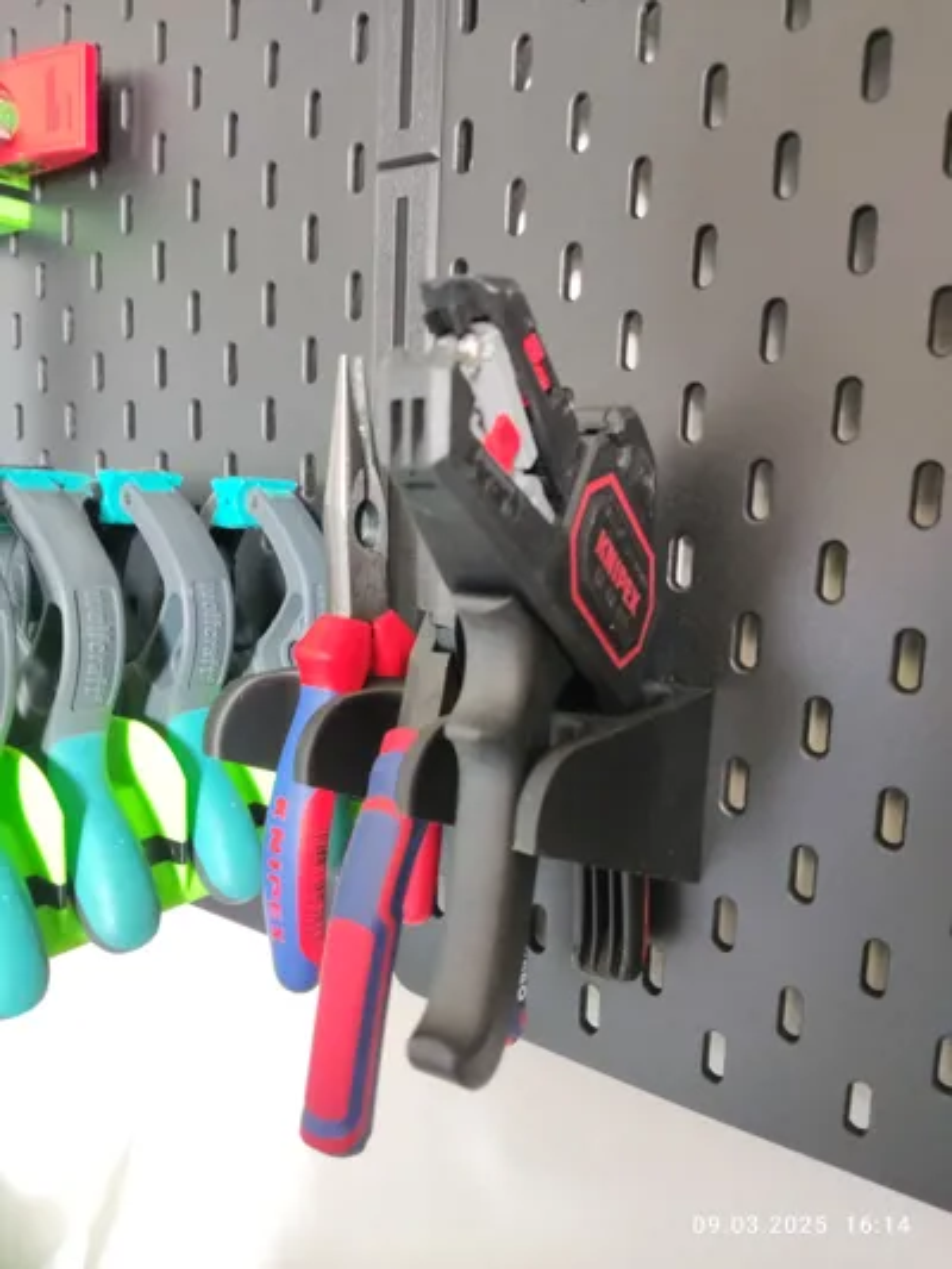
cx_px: 476
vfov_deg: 69.4
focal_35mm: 25
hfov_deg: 54.9
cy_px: 634
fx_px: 916
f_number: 1.79
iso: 852
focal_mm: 4.71
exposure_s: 1/17
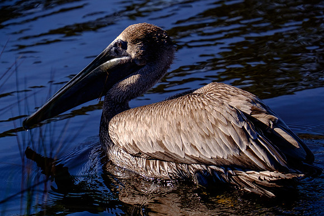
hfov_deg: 4.8
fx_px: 3885
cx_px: 113
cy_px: 85
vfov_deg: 3.2
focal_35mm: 432
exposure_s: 1/1000
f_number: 4.8
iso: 200
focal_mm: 200
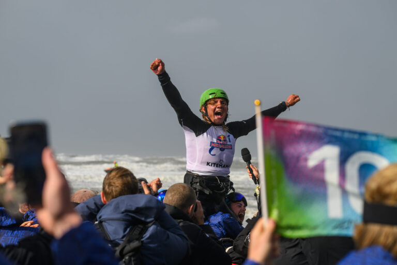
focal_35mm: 110
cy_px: 132
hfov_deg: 18.6
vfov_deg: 12.5
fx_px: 1213
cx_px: 198
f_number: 6.3
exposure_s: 1/2500
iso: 220
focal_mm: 110
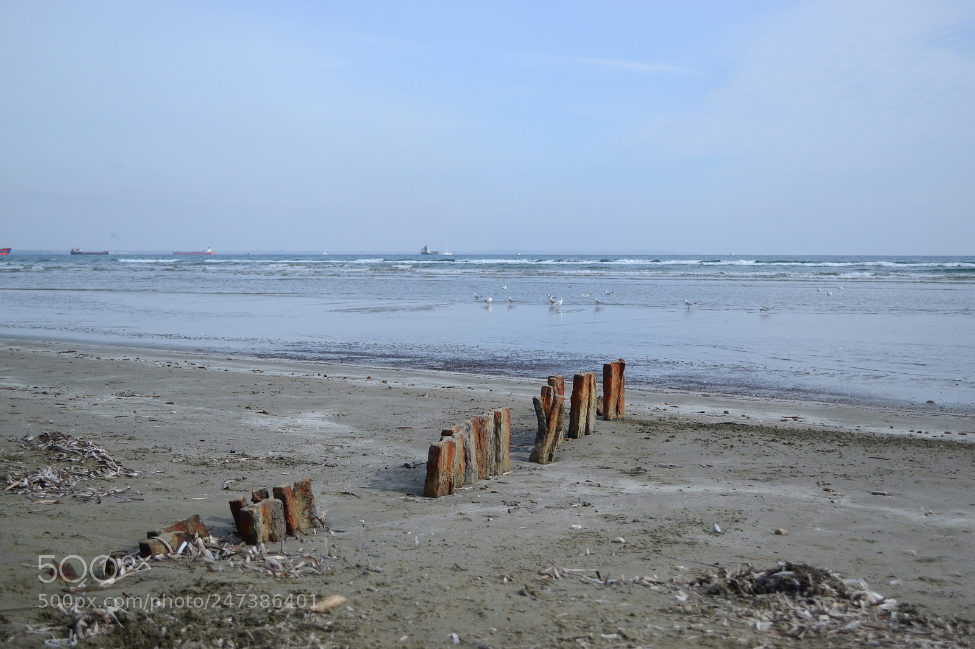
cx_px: 488
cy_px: 324
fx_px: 1178
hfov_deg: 45.0
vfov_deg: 30.8
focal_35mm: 44
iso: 400
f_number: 4.5
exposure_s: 1/2500
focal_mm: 29
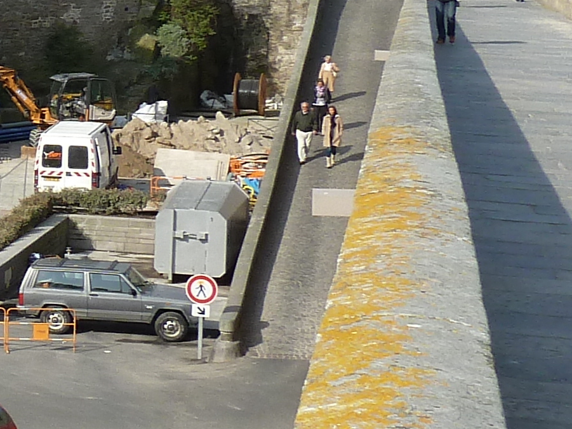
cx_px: -527
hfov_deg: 14.9
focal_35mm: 111
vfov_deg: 13.3
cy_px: 86
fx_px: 1834
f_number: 4
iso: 80
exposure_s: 1/400
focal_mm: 4.1
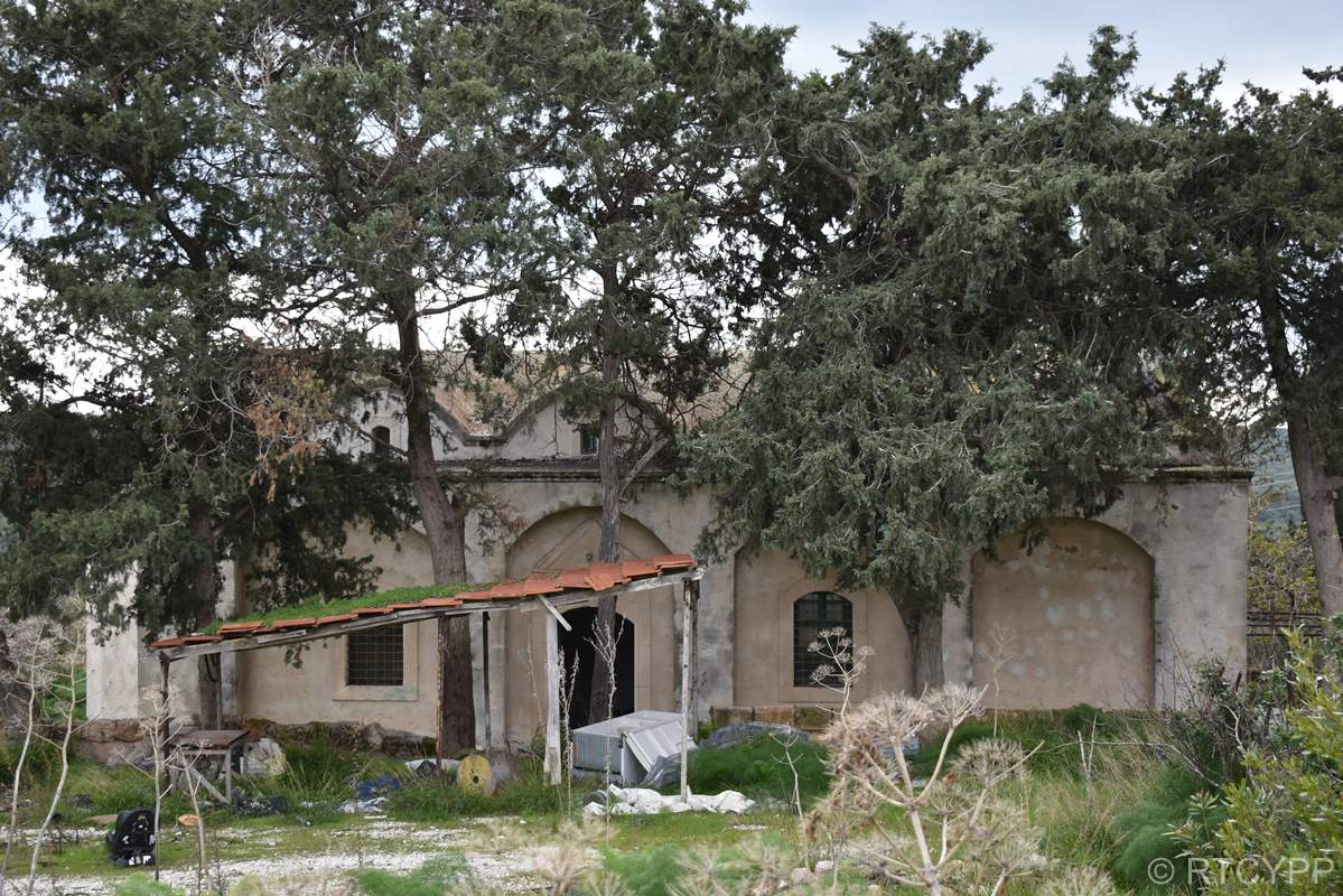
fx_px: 2015
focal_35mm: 54
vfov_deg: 25.1
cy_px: 448
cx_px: 672
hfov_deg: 36.9
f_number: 5.6
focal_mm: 36
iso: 200
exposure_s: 1/250
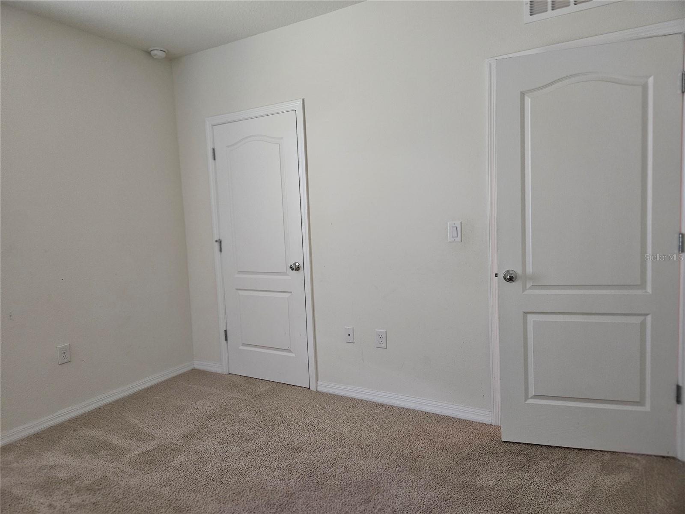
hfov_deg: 73.9
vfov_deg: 58.9
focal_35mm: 23
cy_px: 257
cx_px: 342
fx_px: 455
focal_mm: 5.4
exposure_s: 1/60
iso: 640
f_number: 1.8
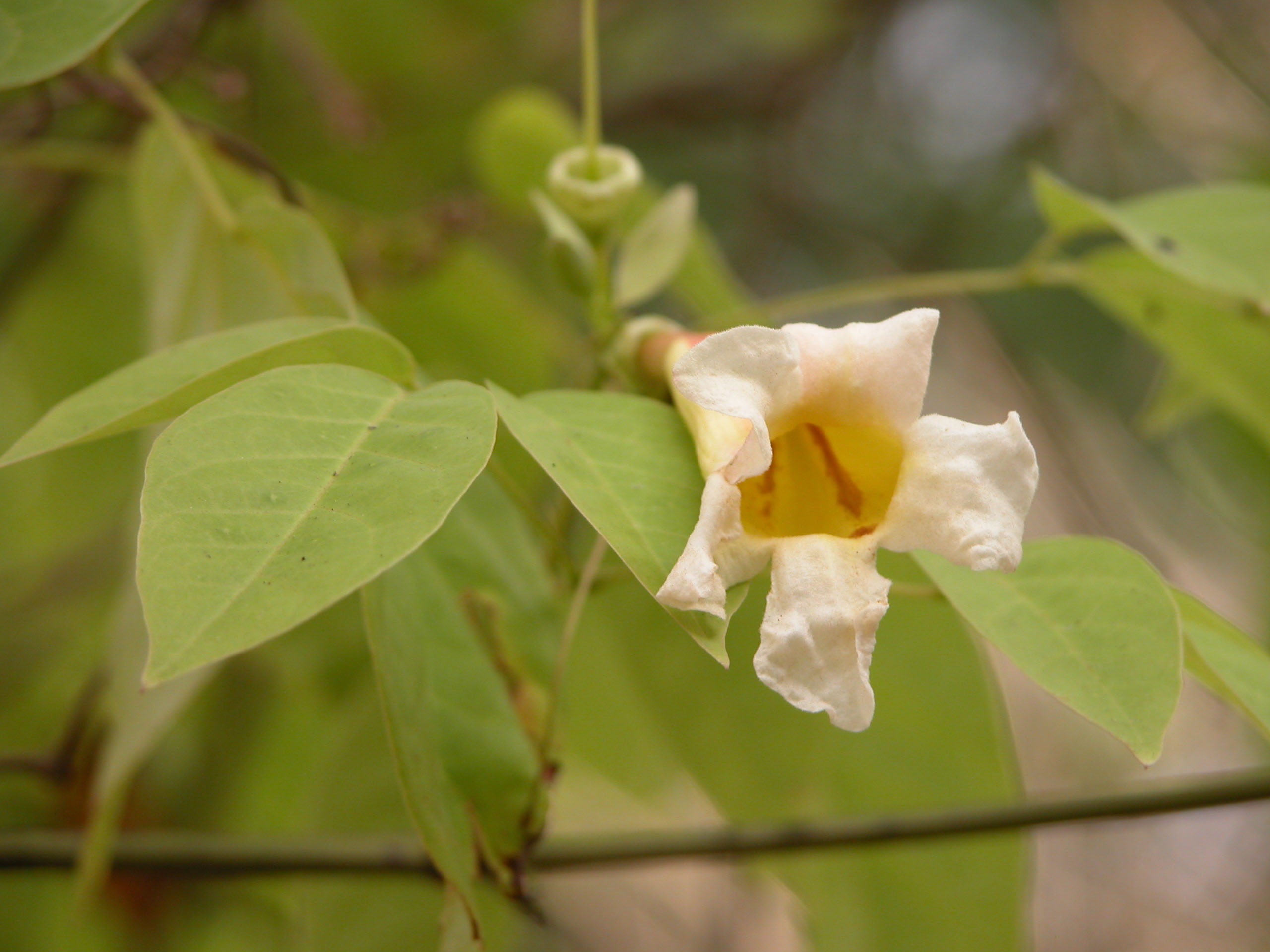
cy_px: 476
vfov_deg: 6.1
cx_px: 635
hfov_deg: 8.2
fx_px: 8879
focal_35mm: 242
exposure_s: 1/161
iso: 100
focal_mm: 61.5
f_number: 4.2
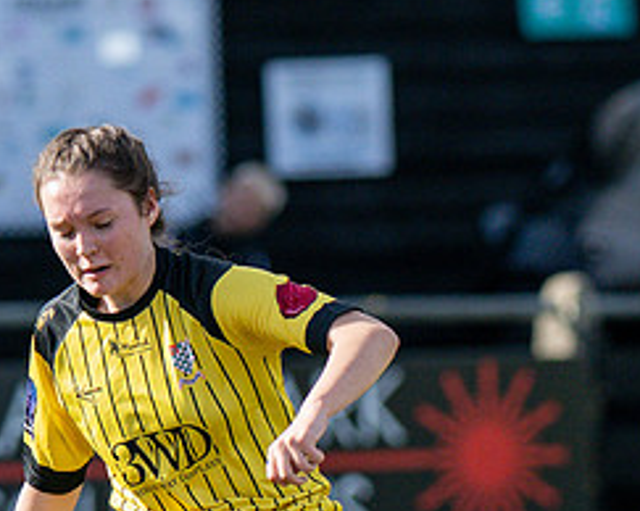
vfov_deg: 1.0
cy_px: 710
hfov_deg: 1.2
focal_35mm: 1576
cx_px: 527
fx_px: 29828
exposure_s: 1/2500
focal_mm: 300
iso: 200
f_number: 4
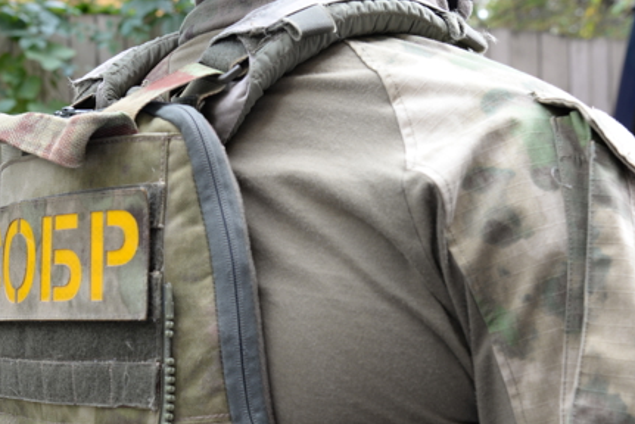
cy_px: 266
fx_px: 1412
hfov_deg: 25.3
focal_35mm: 80
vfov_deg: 17.1
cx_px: 234
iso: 320
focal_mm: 46
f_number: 7.1
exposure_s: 1/60
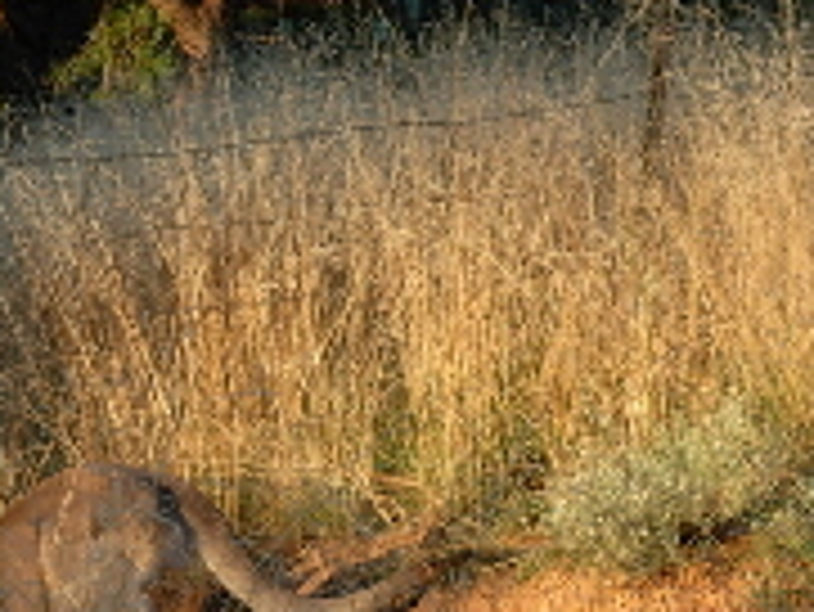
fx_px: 6494
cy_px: 284
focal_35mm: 276
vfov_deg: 5.4
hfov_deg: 7.2
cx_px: 535
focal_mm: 17.2
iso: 79
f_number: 4
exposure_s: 1/176
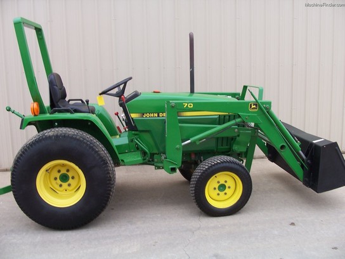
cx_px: 172
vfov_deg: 40.7
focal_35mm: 35
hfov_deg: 52.6
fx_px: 349
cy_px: 130
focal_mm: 6
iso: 80
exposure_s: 1/125
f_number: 2.8
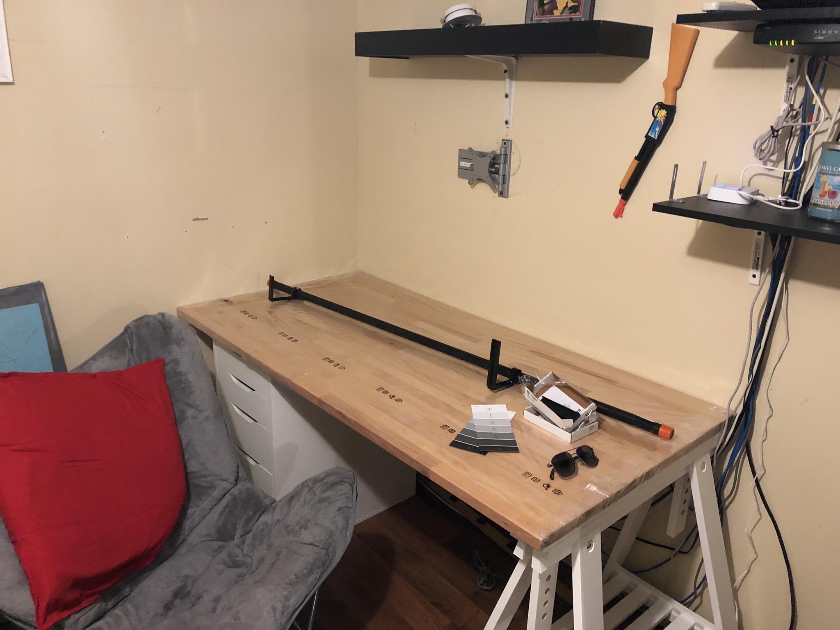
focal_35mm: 28
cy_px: 315
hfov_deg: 63.4
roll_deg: -0.7
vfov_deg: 49.7
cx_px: 420
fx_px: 679
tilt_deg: -20.4
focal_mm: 4
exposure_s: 1/6
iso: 100
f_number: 1.8
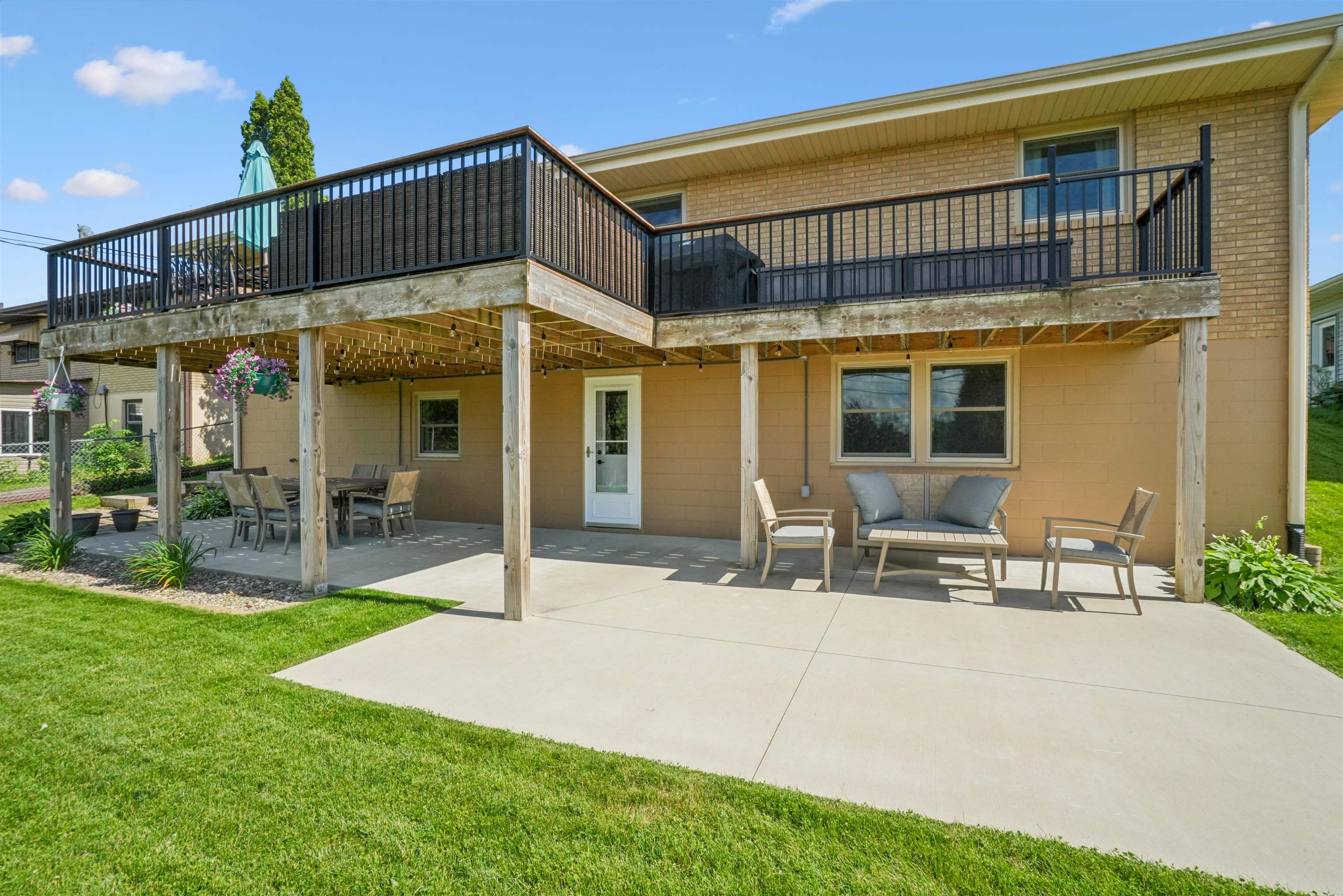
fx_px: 597
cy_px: 448
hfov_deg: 96.7
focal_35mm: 16
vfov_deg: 73.7
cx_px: 672
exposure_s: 1/200
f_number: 22
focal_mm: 16
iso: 800
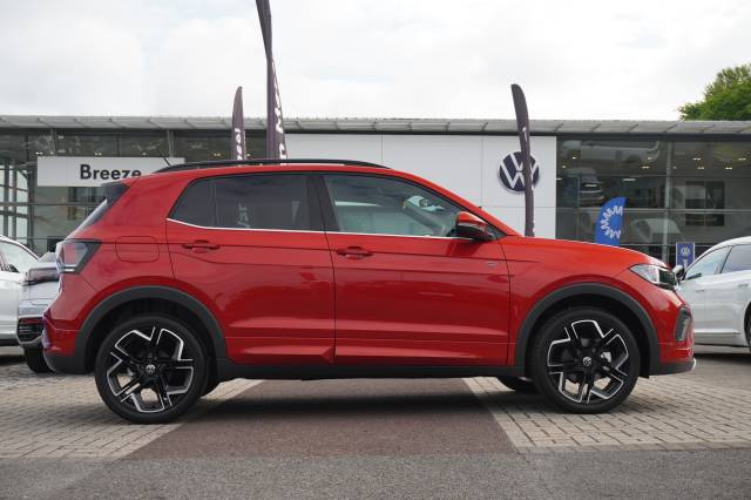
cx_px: 376
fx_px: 1032
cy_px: 250
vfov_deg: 27.2
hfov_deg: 40.0
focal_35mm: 50
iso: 200
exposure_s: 1/250
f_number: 5.6
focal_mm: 33
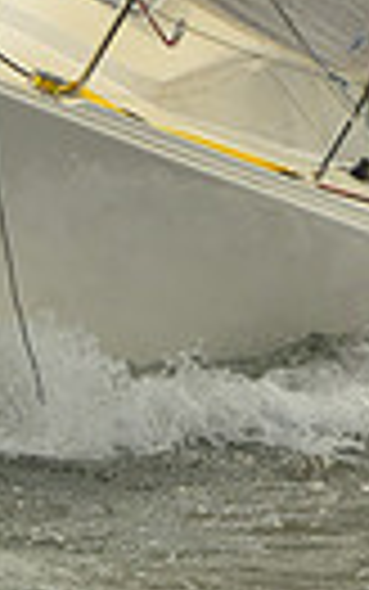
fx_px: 7956
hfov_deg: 2.7
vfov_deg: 4.2
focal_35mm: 495
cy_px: 88
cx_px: 104
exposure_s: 1/1250
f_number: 9
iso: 320
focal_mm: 110
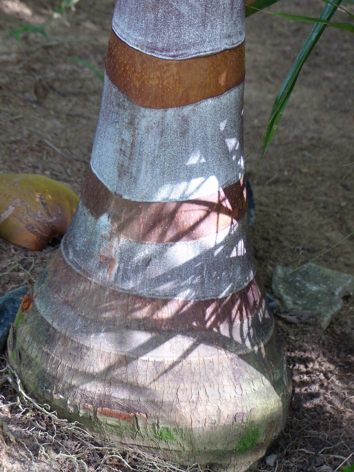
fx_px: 2046
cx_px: 177
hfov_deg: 9.9
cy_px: 236
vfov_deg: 13.2
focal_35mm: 150
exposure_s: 1/80
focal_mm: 27
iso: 100
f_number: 2.8
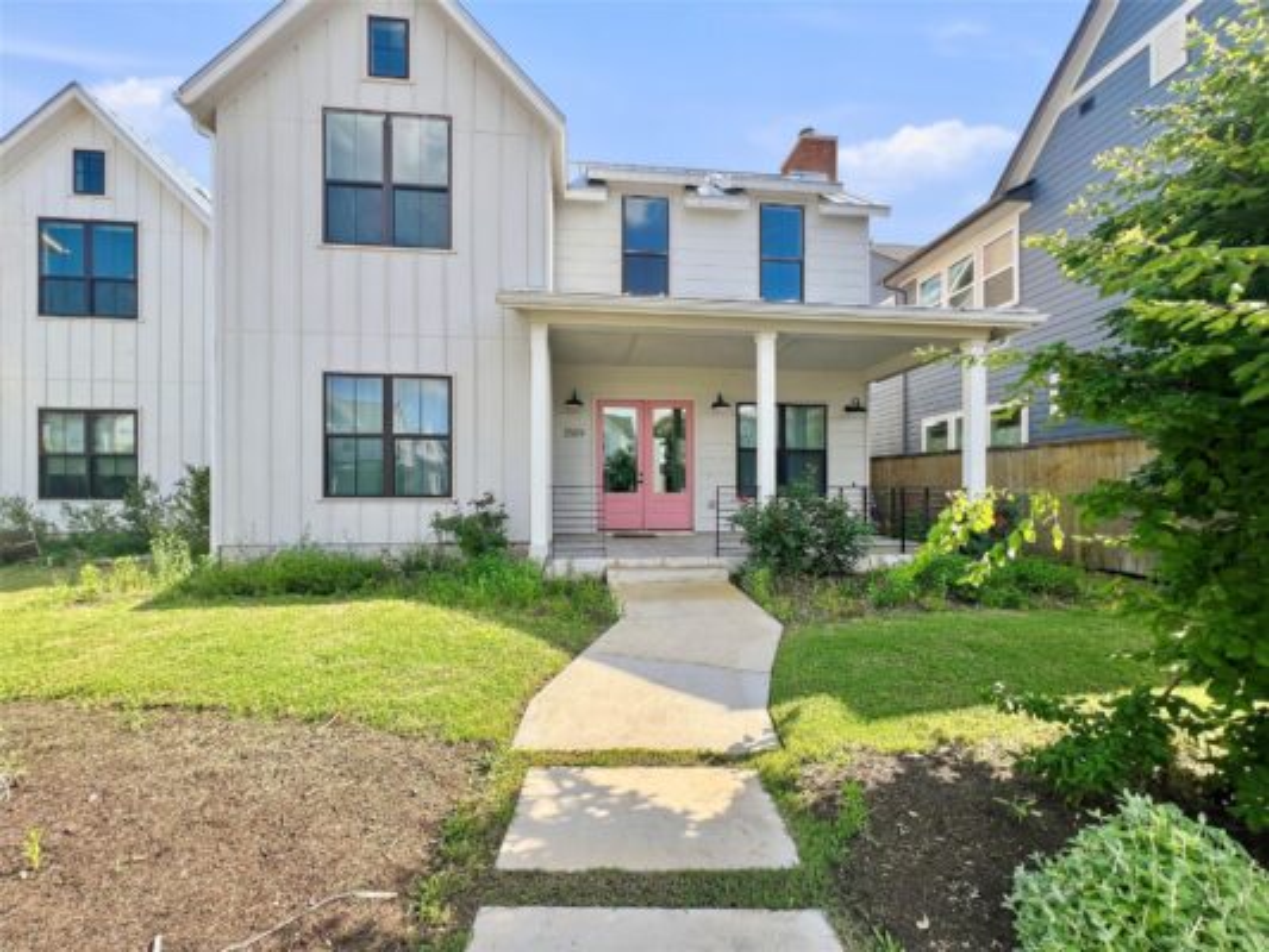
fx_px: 477
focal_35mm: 13
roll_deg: +0.5
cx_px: 634
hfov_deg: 106.2
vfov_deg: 89.9
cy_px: 476
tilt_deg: +1.5
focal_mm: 1.6
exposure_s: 1/867
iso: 32
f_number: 1.8
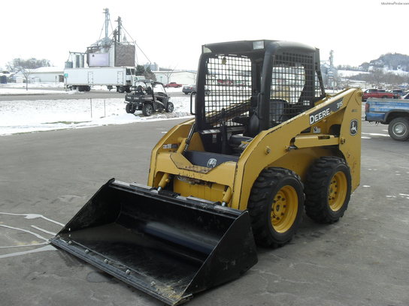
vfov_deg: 40.7
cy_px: 153
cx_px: 204
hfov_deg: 52.6
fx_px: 414
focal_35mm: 35
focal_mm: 6.3
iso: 100
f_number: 3.2
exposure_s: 1/350
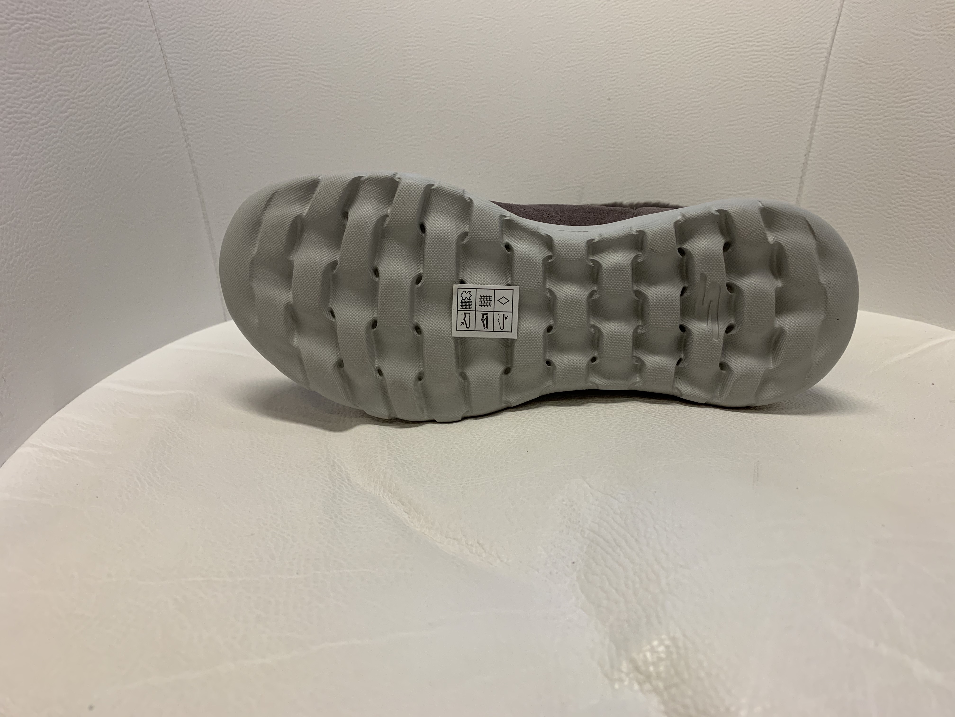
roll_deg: -0.3
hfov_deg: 67.3
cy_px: 358
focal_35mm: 26
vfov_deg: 53.1
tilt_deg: -19.1
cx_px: 478
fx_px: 717
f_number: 1.8
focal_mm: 4.25
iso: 80
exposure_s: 1/100
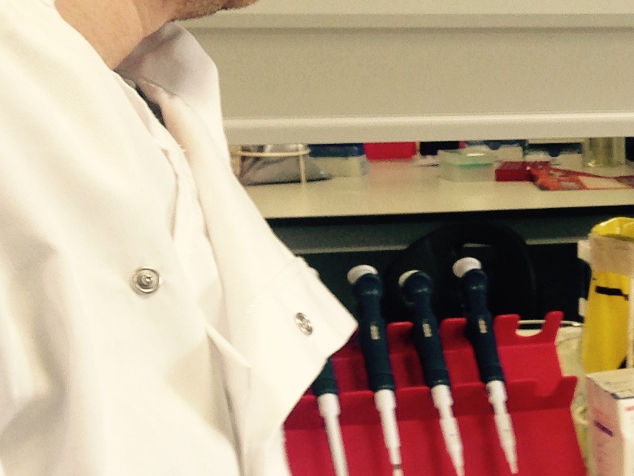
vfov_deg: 12.3
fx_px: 2217
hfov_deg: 15.3
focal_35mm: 121
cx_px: 898
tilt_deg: -6.6
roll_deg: +0.1
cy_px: 244
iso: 50
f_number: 2.4
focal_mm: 4.12
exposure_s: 1/40
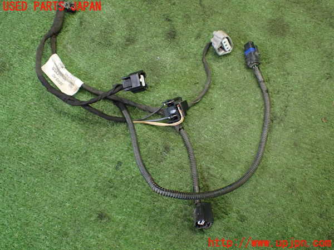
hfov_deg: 60.0
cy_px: 125
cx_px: 167
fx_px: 289
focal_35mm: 30
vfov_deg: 46.8
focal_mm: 5.4
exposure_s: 1/125
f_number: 2.3
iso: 640
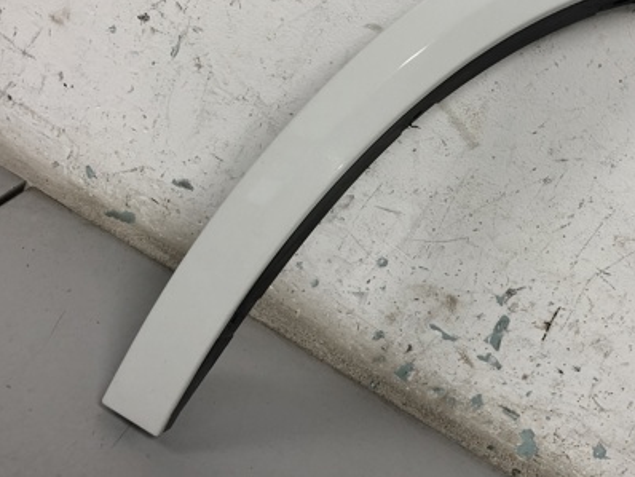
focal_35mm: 45
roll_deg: -30.3
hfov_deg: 41.5
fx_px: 826
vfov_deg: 32.1
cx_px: 420
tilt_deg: -29.7
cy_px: 185
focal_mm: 4
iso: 25
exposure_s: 1/33
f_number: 1.8
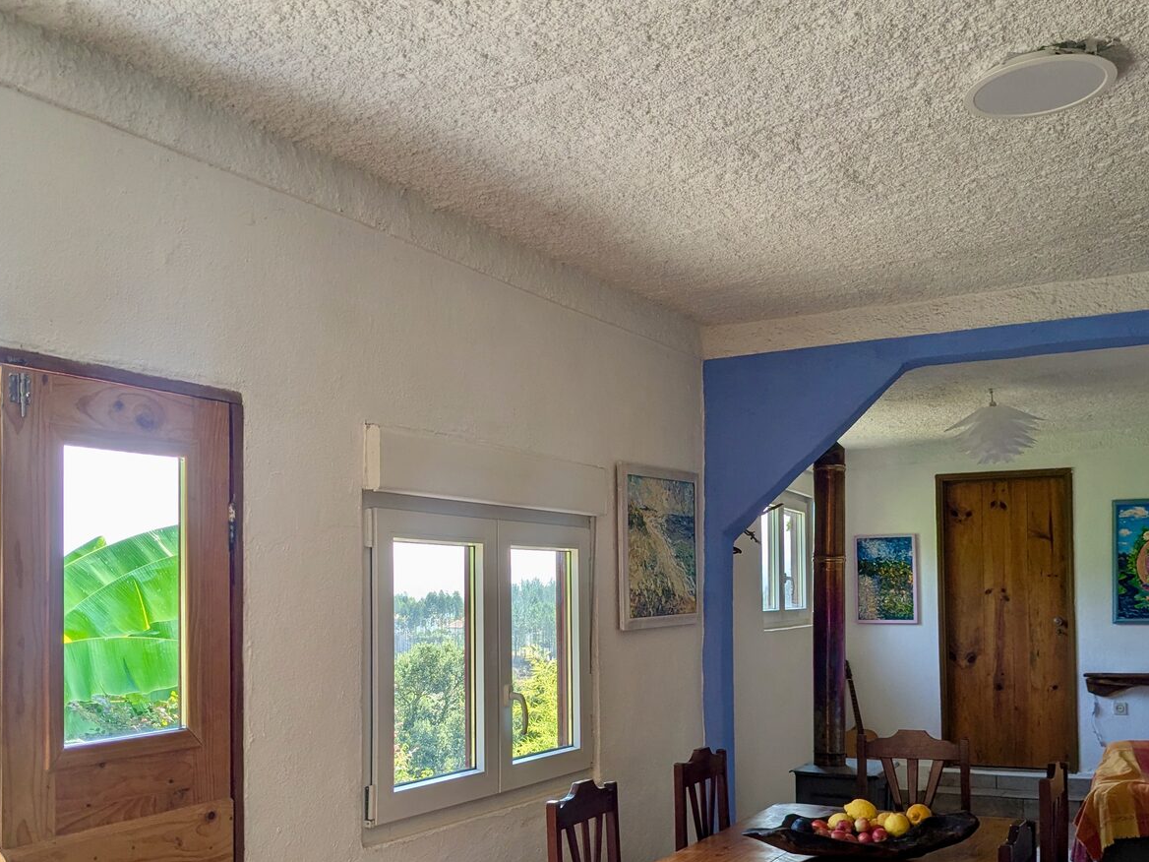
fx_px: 1228
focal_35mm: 37
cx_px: 536
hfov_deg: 50.1
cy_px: 573
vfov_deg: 38.2
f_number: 1.73
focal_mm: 4.38
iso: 50
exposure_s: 1/360
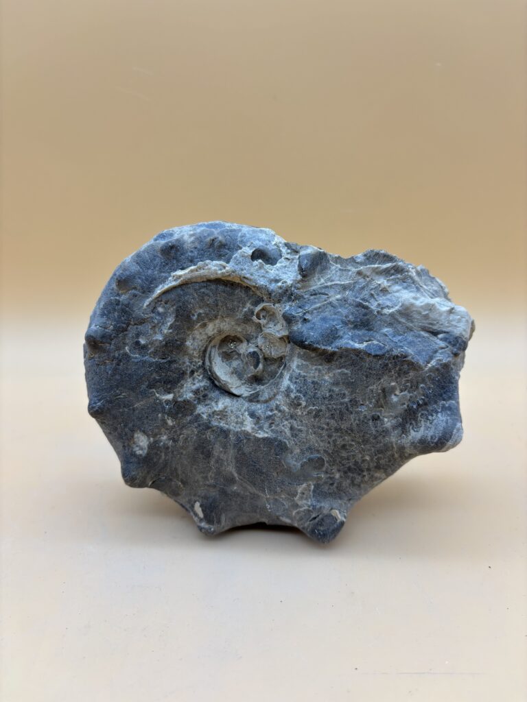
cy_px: 351
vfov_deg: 67.3
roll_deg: +0.4
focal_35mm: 26
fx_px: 528
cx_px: 264
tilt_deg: -19.9
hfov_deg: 53.1
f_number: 1.6
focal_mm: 5.96
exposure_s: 1/121
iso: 40
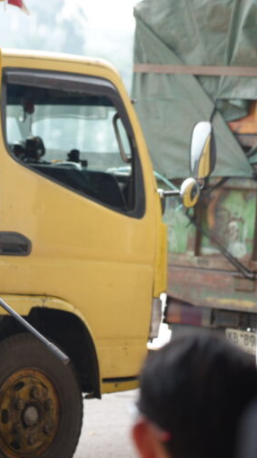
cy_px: 229
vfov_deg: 13.0
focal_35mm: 166
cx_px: -56
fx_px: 2013
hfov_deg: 7.2
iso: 125
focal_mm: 105
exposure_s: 1/250
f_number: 4
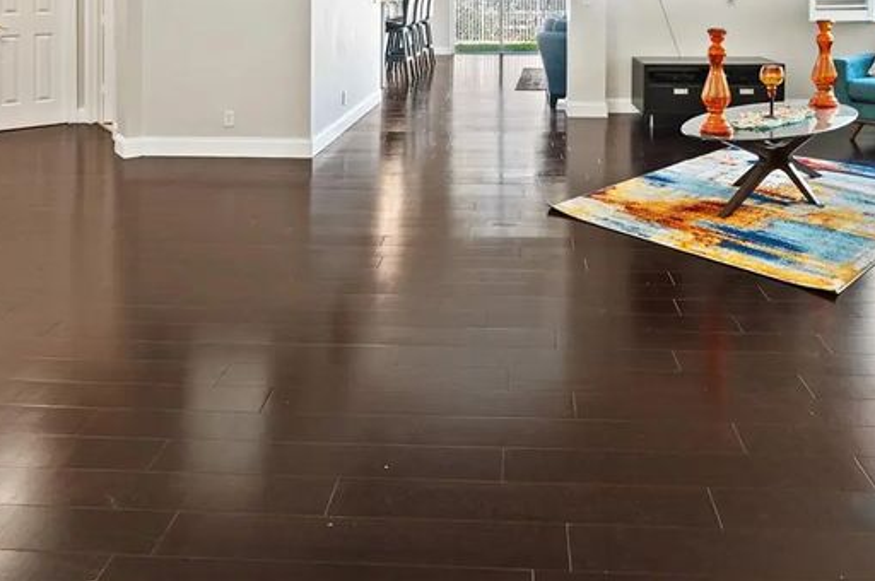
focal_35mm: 28
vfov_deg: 40.6
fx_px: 680
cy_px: 2
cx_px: 453
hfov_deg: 65.5
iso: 200
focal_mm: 14
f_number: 8
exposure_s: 1/5
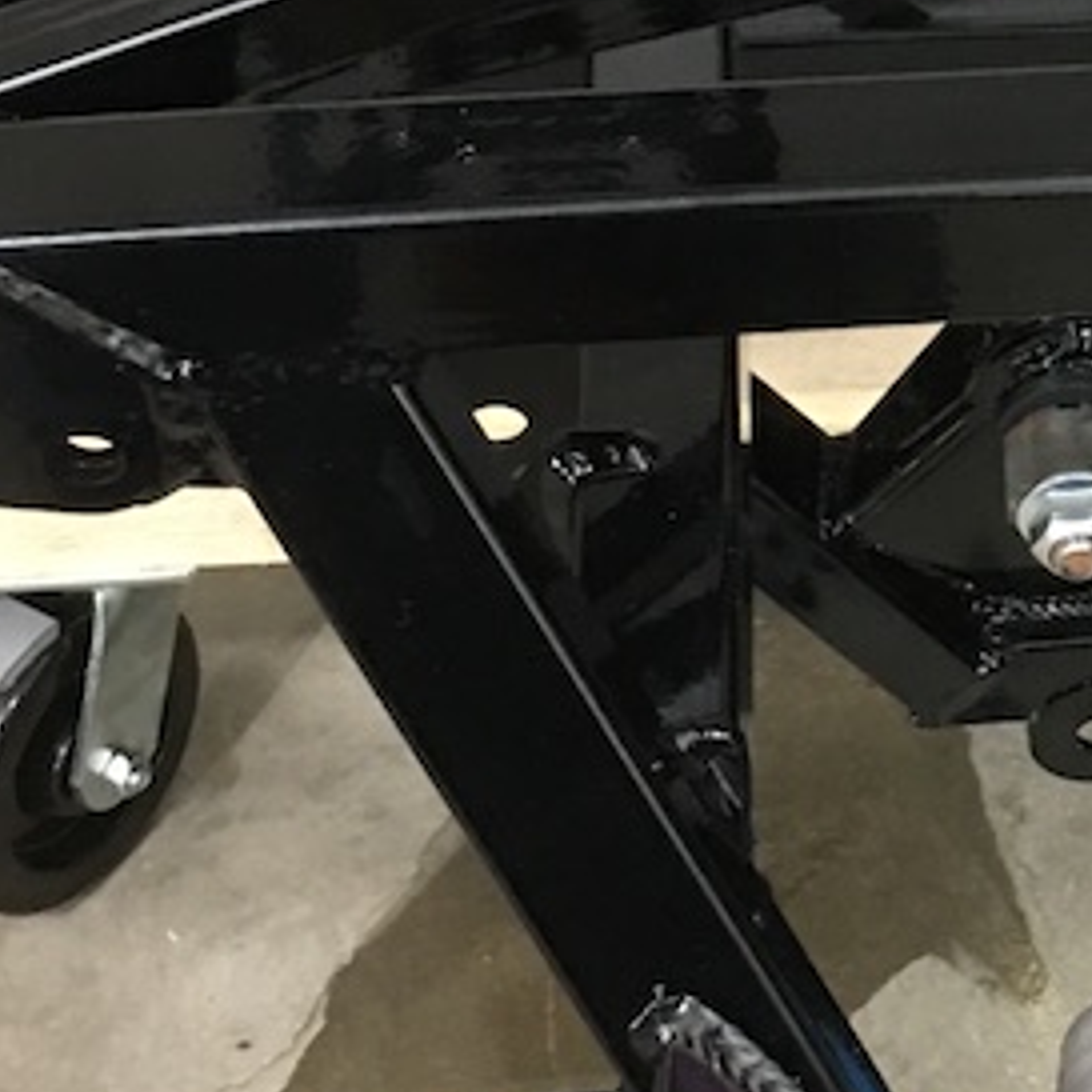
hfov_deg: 17.3
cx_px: 1324
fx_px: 3426
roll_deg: -2.3
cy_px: 64
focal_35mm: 96
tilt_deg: -39.0
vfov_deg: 17.8
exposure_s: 1/4
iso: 50
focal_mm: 4.15
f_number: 2.2
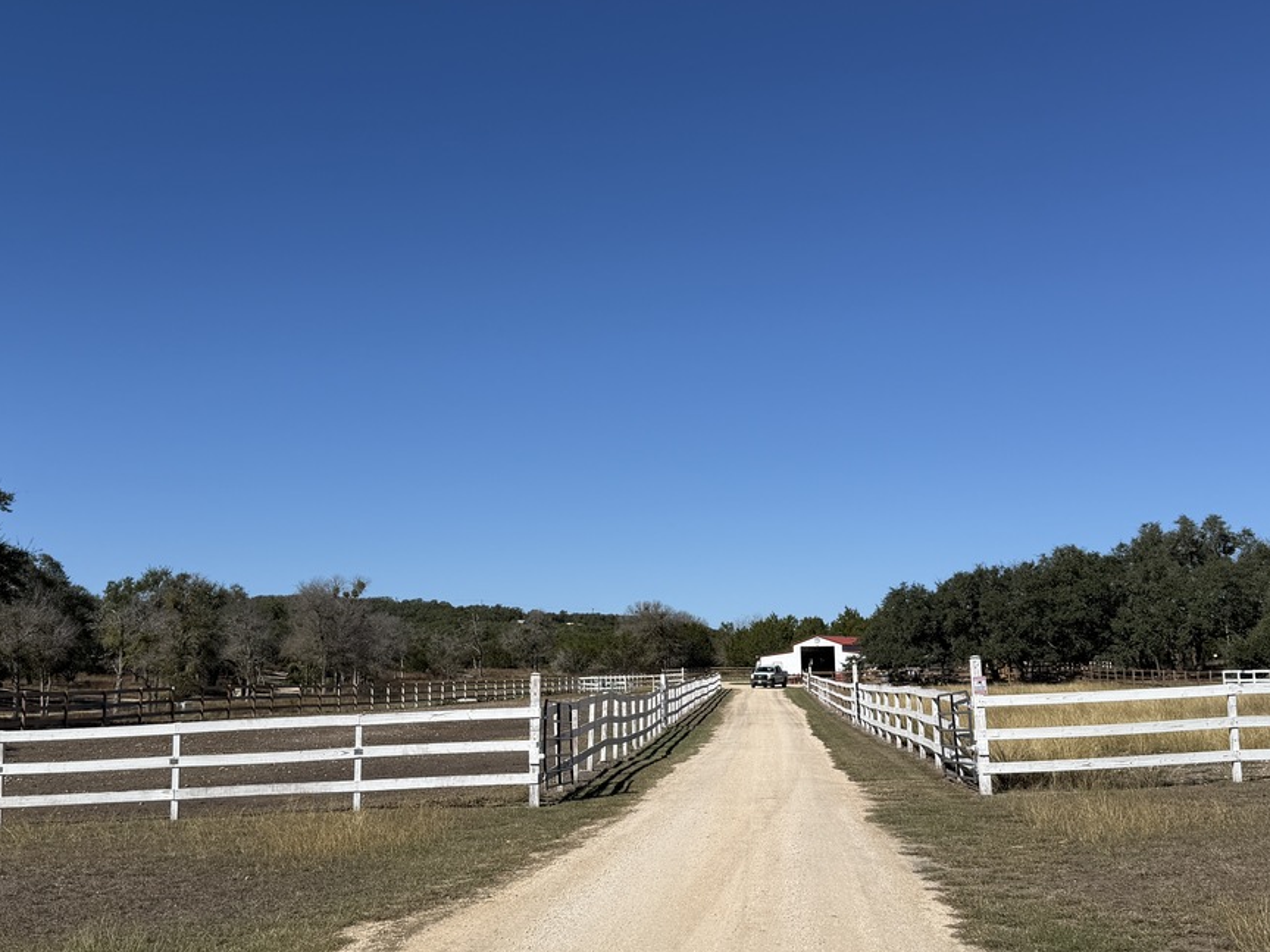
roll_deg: +0.4
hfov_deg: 46.8
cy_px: 455
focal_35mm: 40
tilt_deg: +9.7
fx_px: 1468
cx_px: 584
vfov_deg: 36.0
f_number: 1.78
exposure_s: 1/7353
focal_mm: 6.76
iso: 80
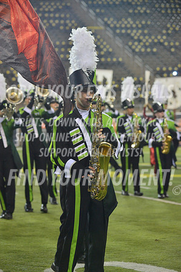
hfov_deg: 9.1
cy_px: 136
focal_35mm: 150
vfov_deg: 13.7
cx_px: 90
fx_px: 1134
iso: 2000
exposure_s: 1/640
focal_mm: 150
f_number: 5.6
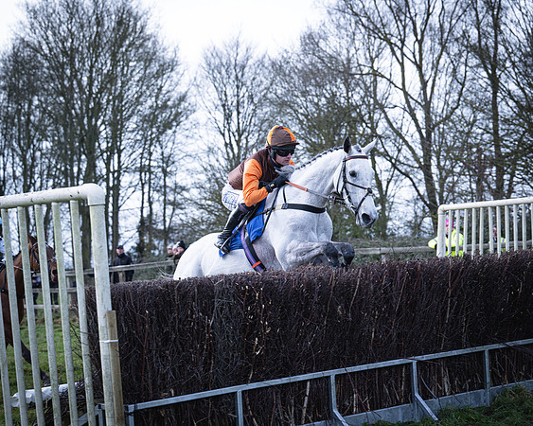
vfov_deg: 18.2
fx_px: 1332
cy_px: 213
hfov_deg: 22.6
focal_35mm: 84
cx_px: 272
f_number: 4
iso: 800
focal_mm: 75
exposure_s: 1/1250
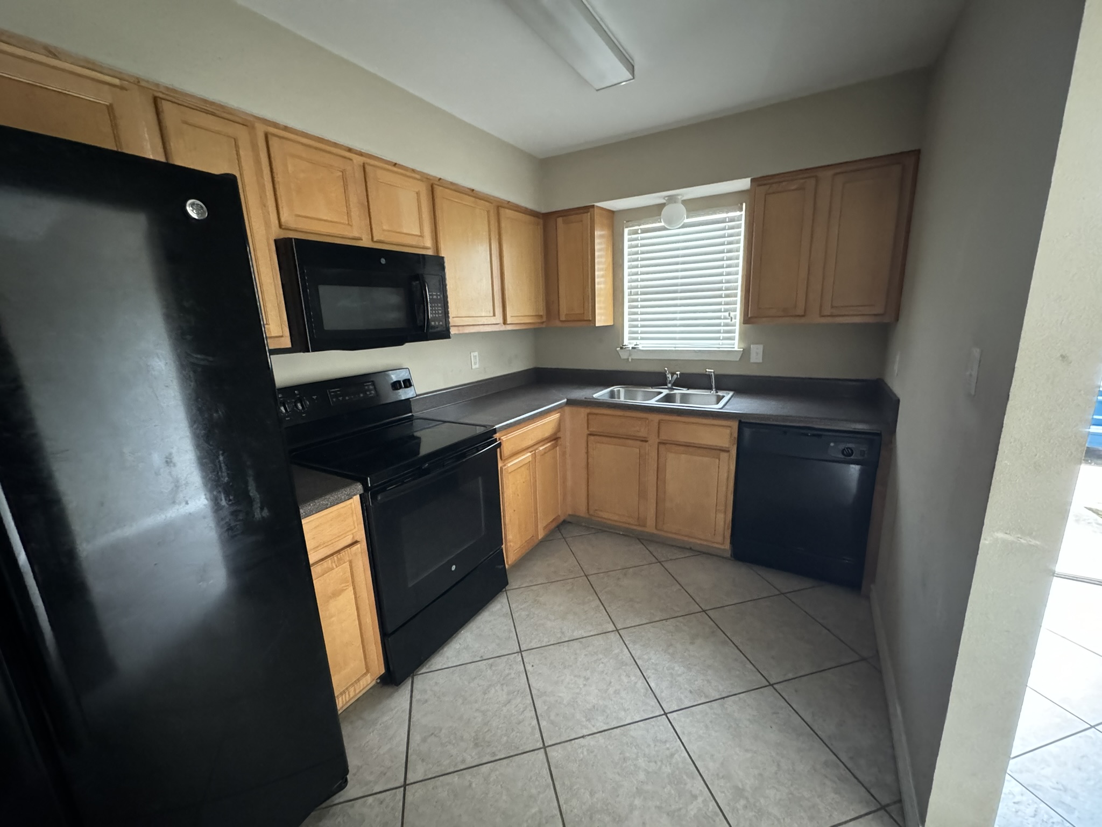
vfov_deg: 85.7
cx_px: 551
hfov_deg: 102.1
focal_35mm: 14
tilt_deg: -14.7
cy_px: 414
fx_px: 446
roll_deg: +2.9
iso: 1250
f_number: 2.2
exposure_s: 1/51
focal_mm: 2.22
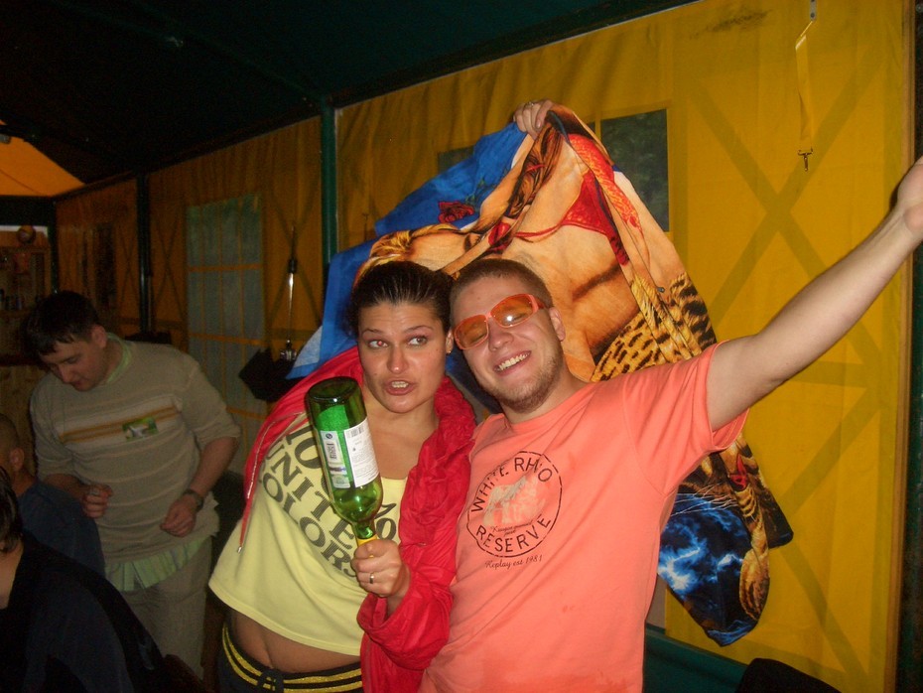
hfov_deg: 52.6
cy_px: 346
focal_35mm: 35
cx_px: 462
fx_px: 933
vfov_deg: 40.7
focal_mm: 5.8
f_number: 2.6
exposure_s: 1/60
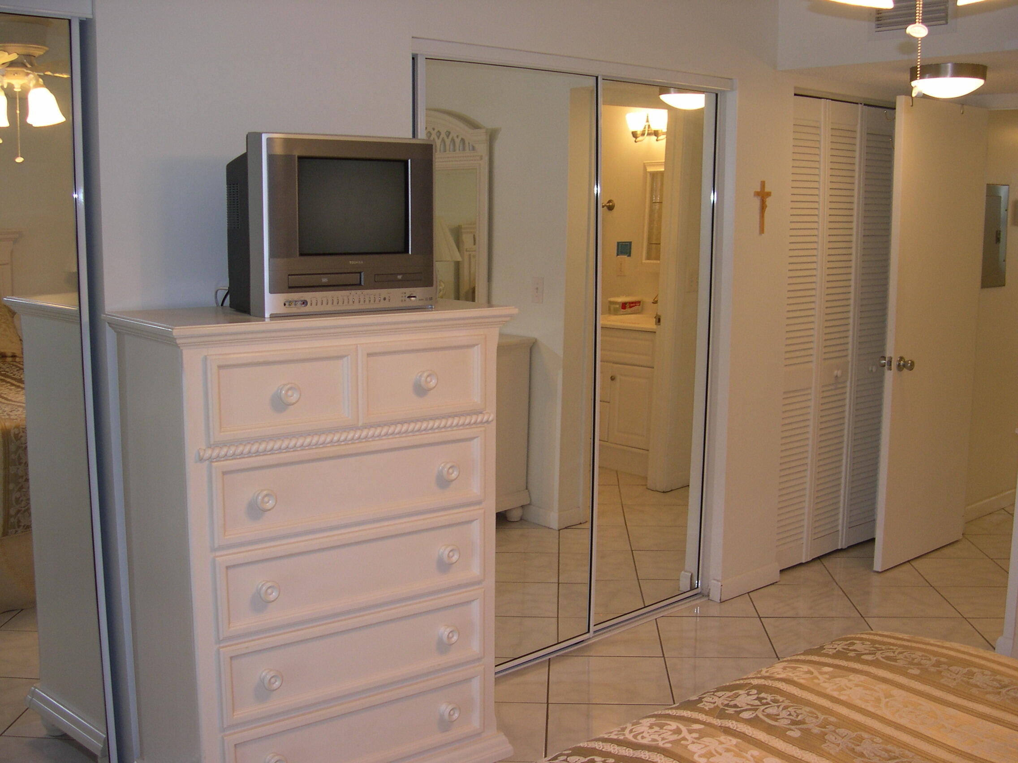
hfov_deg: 49.0
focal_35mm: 38
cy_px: 382
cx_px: 509
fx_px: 1118
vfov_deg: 37.7
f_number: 2.8
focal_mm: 8
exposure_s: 1/30
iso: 100
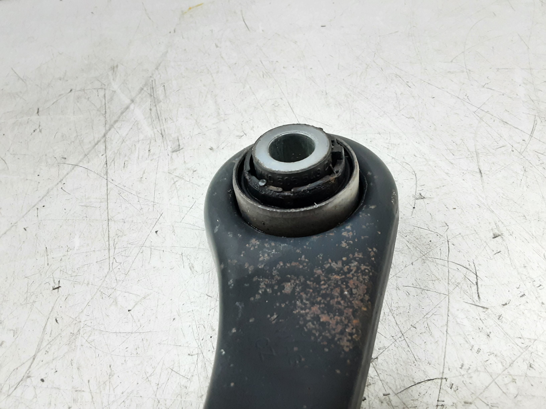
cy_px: 204
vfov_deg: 51.4
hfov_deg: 65.3
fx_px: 426
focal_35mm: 27
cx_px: 273
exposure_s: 1/33
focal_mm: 2.91
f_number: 1.9
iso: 125
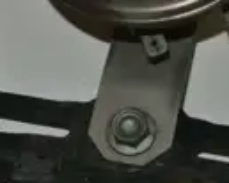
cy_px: 36
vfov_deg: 9.8
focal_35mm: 157
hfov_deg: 12.3
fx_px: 1063
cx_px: 137
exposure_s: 1/60
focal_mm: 15.1
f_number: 4.2
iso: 200
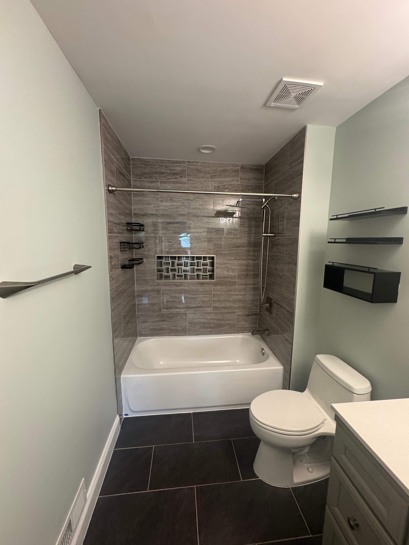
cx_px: 204
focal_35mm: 14
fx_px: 221
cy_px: 272
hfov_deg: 85.7
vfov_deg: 102.1
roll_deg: -0.4
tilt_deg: -6.3
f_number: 2.2
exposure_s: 1/60
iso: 320
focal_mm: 2.22
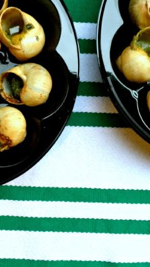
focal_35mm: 47
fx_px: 332
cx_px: 26
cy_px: 127
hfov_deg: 25.0
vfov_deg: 43.7
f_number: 2.2
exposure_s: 1/17
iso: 64
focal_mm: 4.15
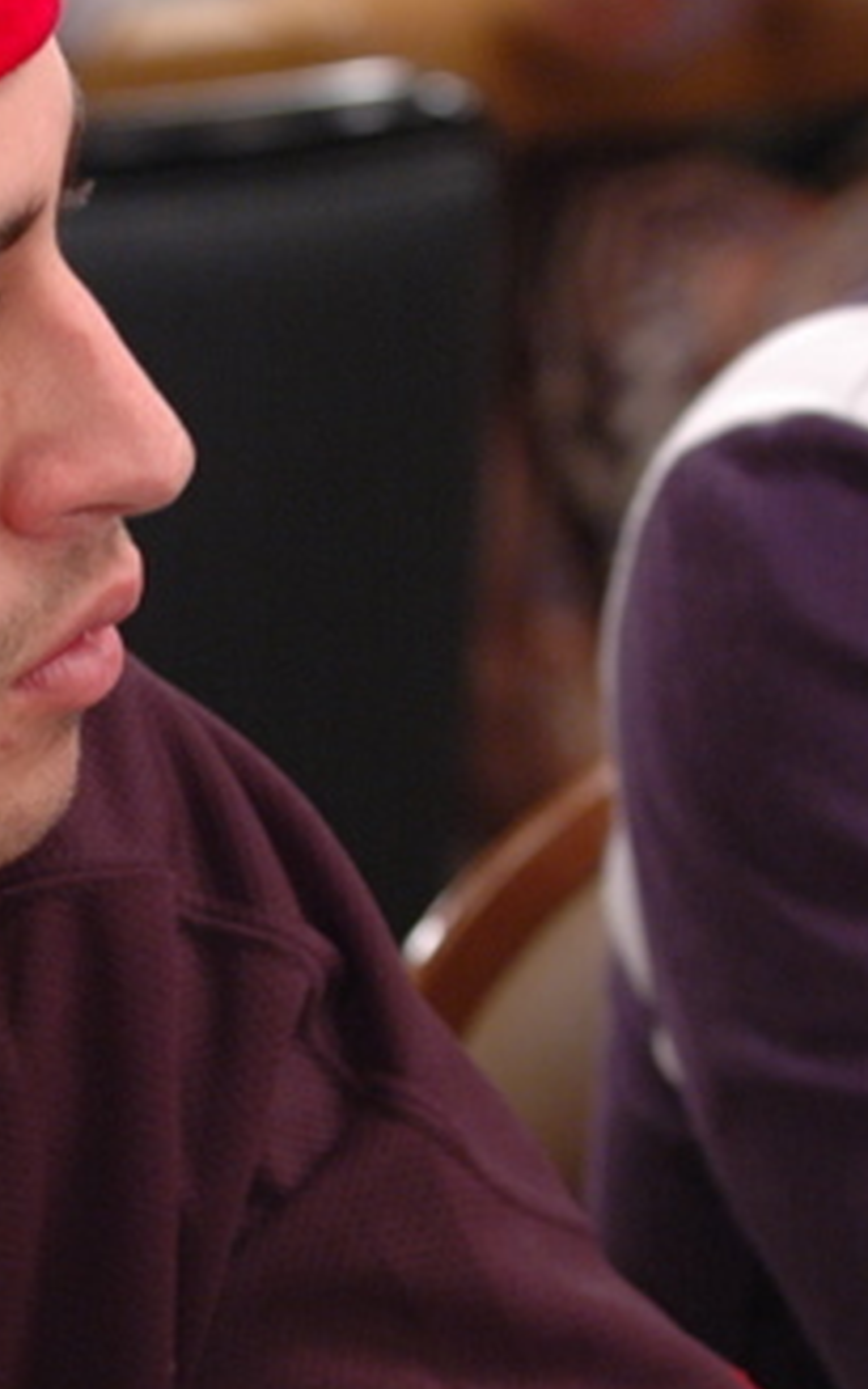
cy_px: 1014
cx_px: -102
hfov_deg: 5.2
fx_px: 9614
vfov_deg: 8.3
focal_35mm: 254
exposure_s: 1/25
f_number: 3.5
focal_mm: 78
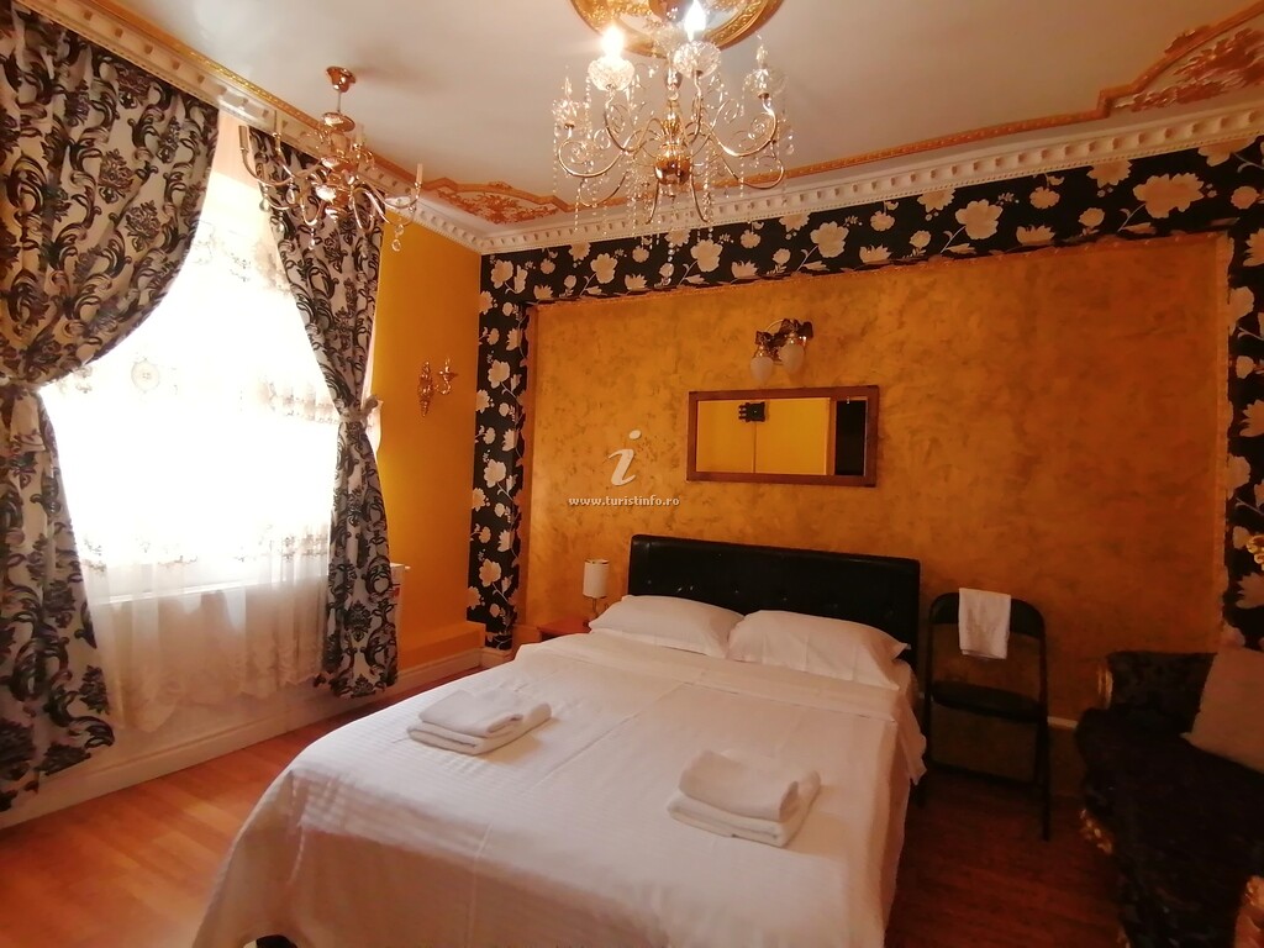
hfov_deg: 91.0
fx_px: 621
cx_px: 632
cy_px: 474
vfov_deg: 74.7
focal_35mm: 17
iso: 160
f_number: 2.4
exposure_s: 1/33.3
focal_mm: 2.7
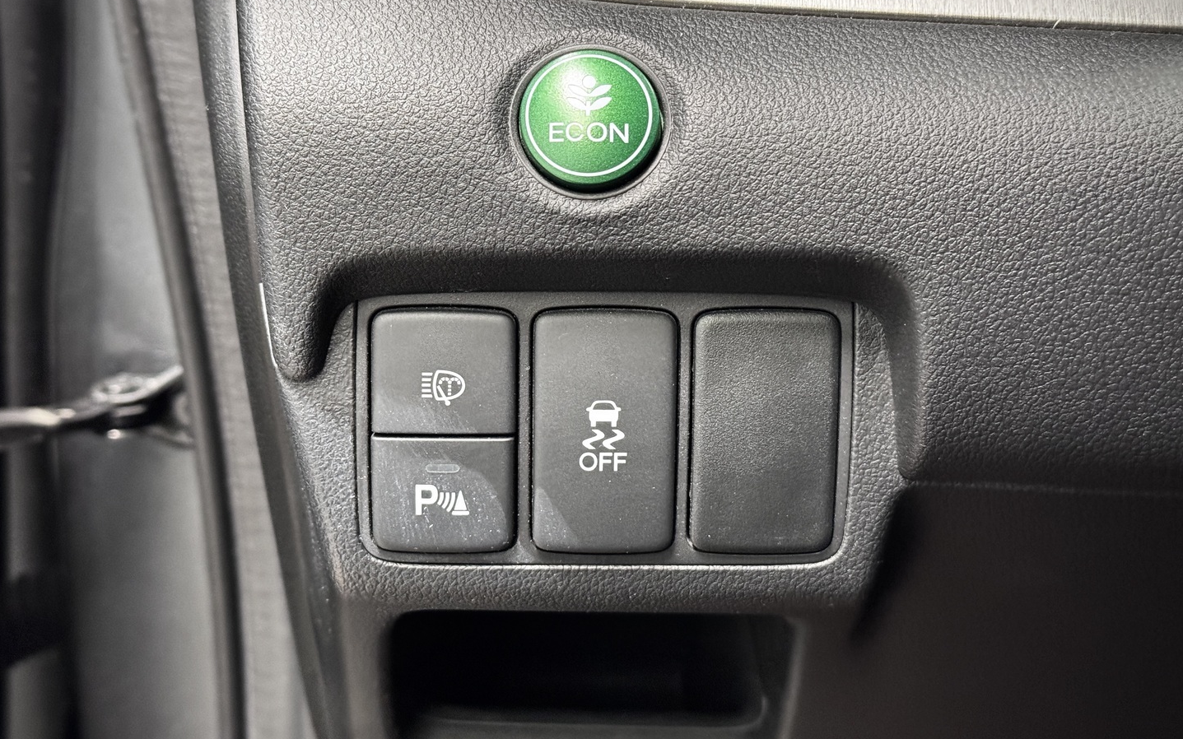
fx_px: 1644
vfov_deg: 25.3
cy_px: 379
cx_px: 591
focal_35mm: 51
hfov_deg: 39.6
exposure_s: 1/33
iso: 500
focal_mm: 6.76
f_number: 1.78
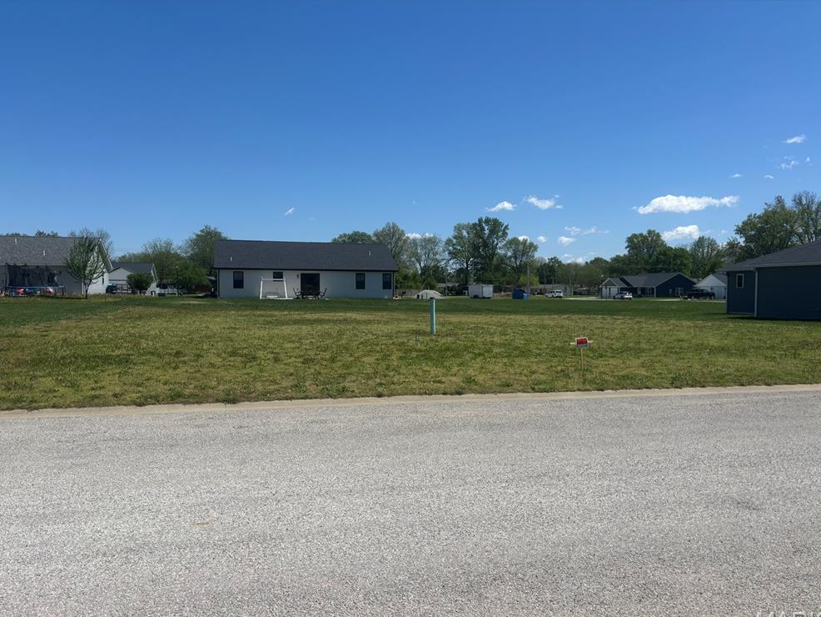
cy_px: 319
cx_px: 413
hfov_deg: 65.3
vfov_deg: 51.4
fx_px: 641
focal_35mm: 27
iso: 50
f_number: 1.6
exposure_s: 1/5952
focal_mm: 5.96
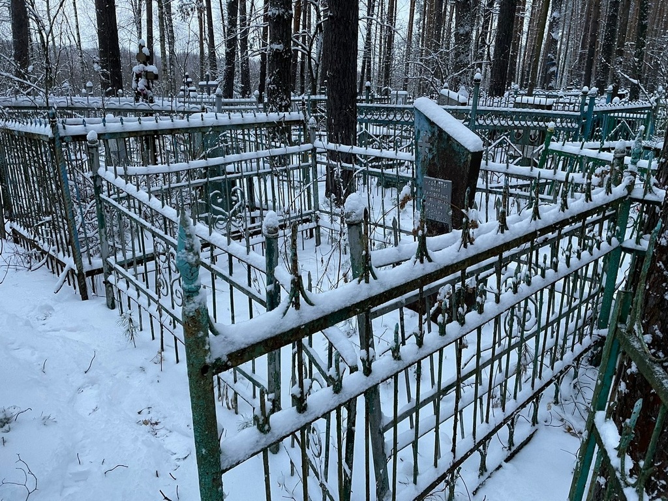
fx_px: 502
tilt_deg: -14.5
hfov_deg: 67.3
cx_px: 334
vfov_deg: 53.1
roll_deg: -1.9
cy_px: 250
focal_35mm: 26
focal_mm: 4.2
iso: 125
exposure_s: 1/71
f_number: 1.6
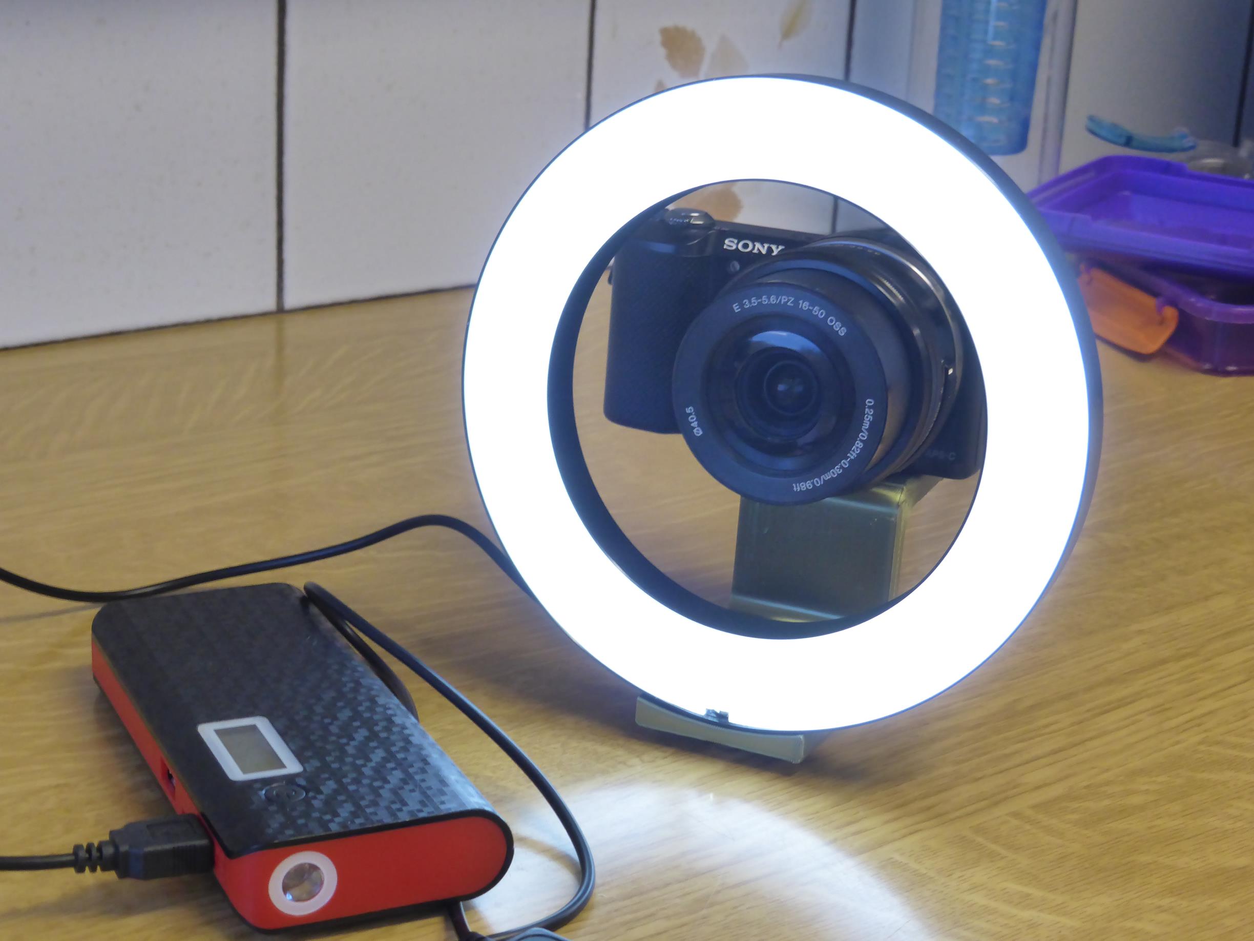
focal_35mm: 61
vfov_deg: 24.0
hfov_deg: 31.7
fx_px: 2210
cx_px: 627
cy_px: 470
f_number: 4.7
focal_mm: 10.3
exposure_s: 1/8
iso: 400
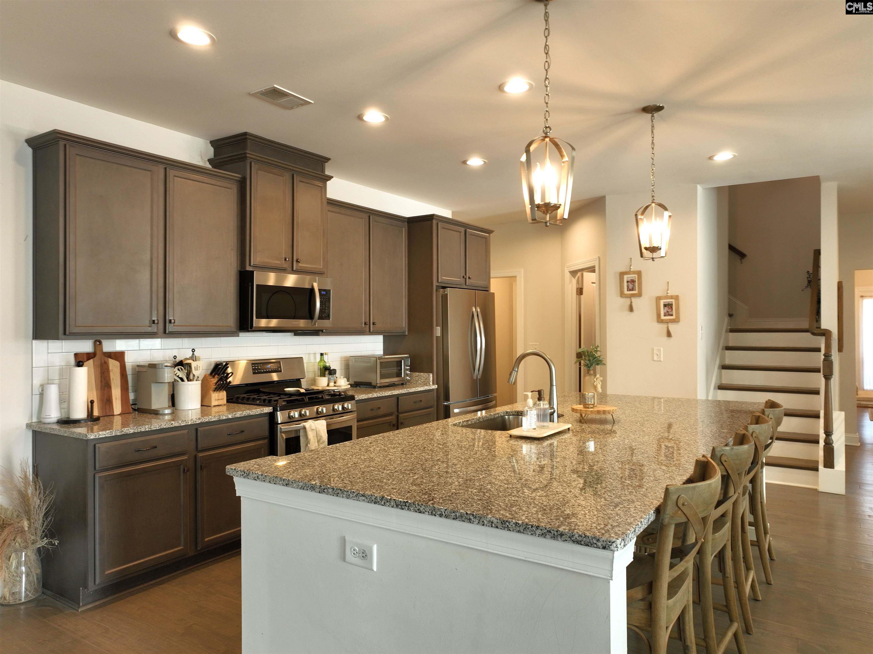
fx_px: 605
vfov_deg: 56.8
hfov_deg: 71.6
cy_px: 327
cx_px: 436
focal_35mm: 24
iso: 100
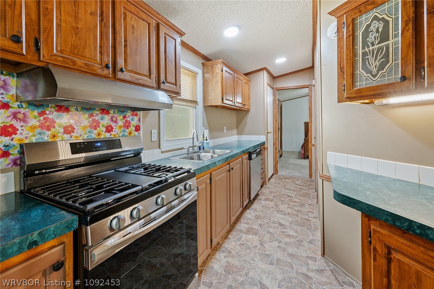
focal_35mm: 15
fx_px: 181
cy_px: 144
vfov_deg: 77.3
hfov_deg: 100.4
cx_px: 217
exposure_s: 1/2
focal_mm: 15
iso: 200
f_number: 8
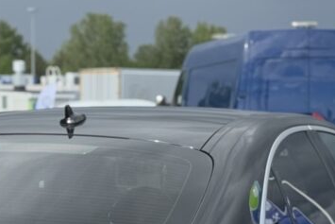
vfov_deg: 9.3
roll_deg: +0.5
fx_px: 1340
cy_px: 332
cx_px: 61
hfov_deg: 14.2
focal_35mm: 144
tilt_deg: -9.2
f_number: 1.78
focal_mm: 6.76
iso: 100
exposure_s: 1/1678
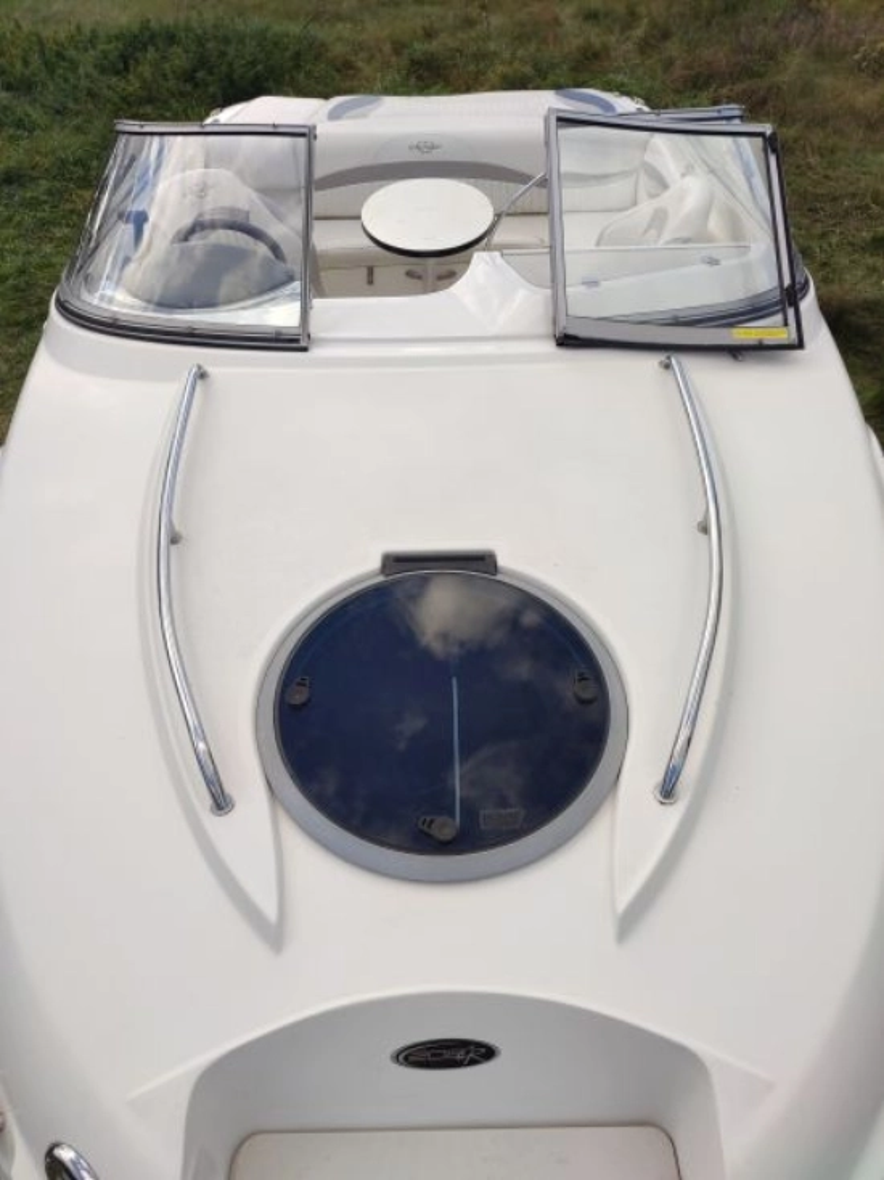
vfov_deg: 69.4
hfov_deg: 54.9
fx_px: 852
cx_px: 442
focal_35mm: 25
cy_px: 590
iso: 50
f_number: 1.9
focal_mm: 6.04
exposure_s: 1/297
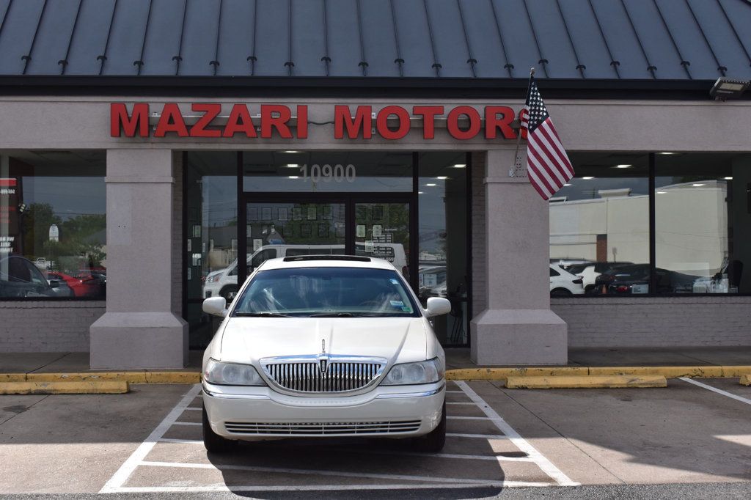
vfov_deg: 26.5
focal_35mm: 51
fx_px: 1064
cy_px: 250
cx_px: 376
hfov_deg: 38.9
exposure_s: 1/500
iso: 360
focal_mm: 34
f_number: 11
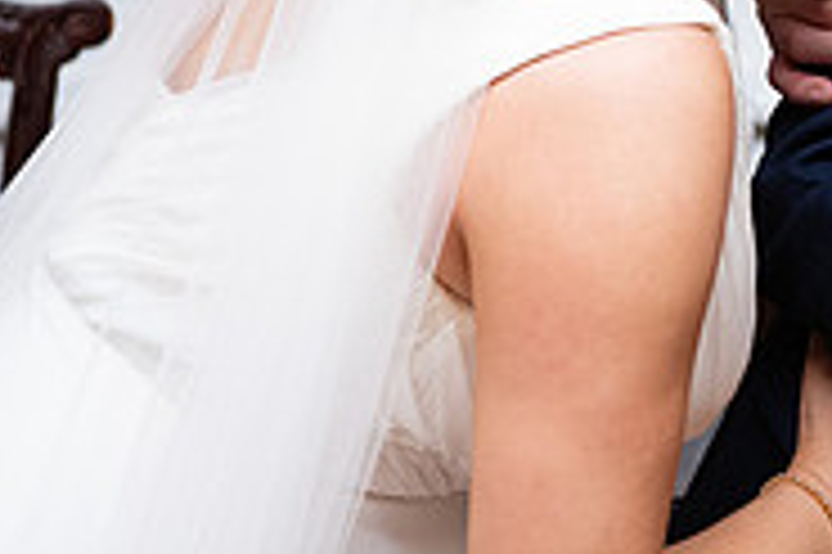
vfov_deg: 6.2
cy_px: -16
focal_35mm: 220
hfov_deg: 9.2
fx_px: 5080
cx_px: 1174
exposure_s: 1/125
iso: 1000
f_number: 5
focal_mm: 70
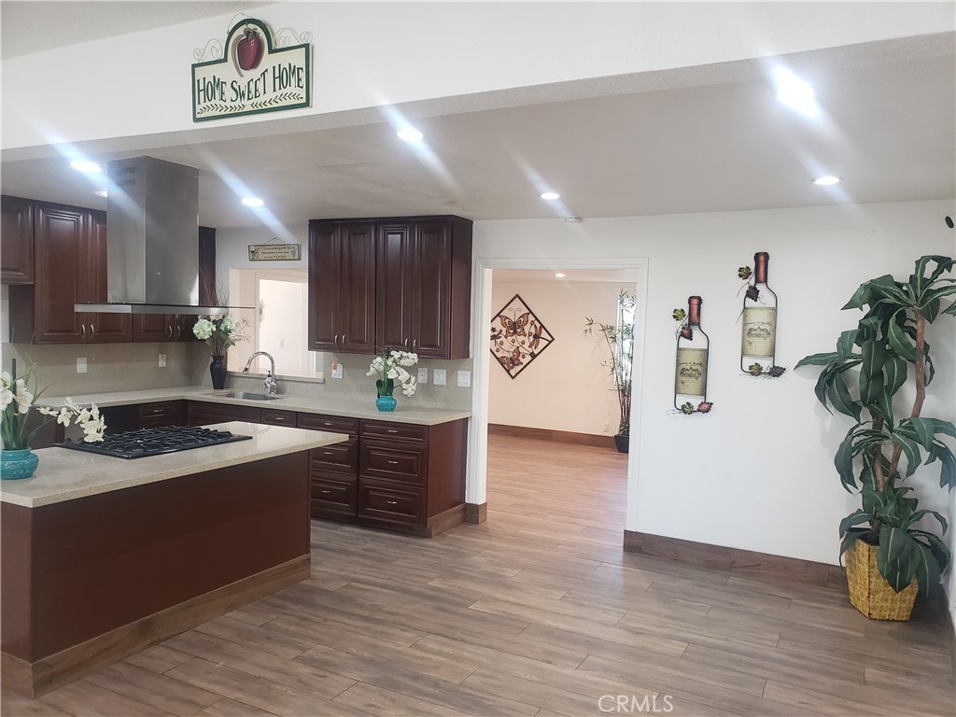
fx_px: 718
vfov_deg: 53.1
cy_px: 358
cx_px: 478
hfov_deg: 67.3
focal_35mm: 26
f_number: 2.4
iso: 320
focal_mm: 4.3
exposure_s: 1/60
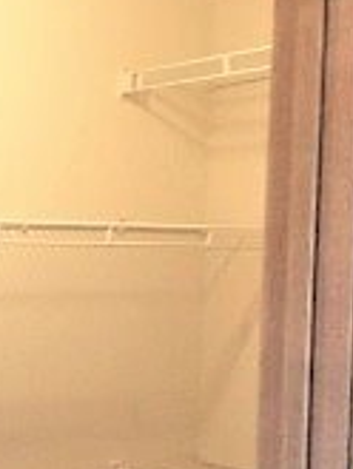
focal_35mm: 95
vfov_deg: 20.4
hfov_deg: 15.2
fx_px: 1290
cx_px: -43
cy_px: 370
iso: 320
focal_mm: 4.28
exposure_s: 1/20
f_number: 2.4
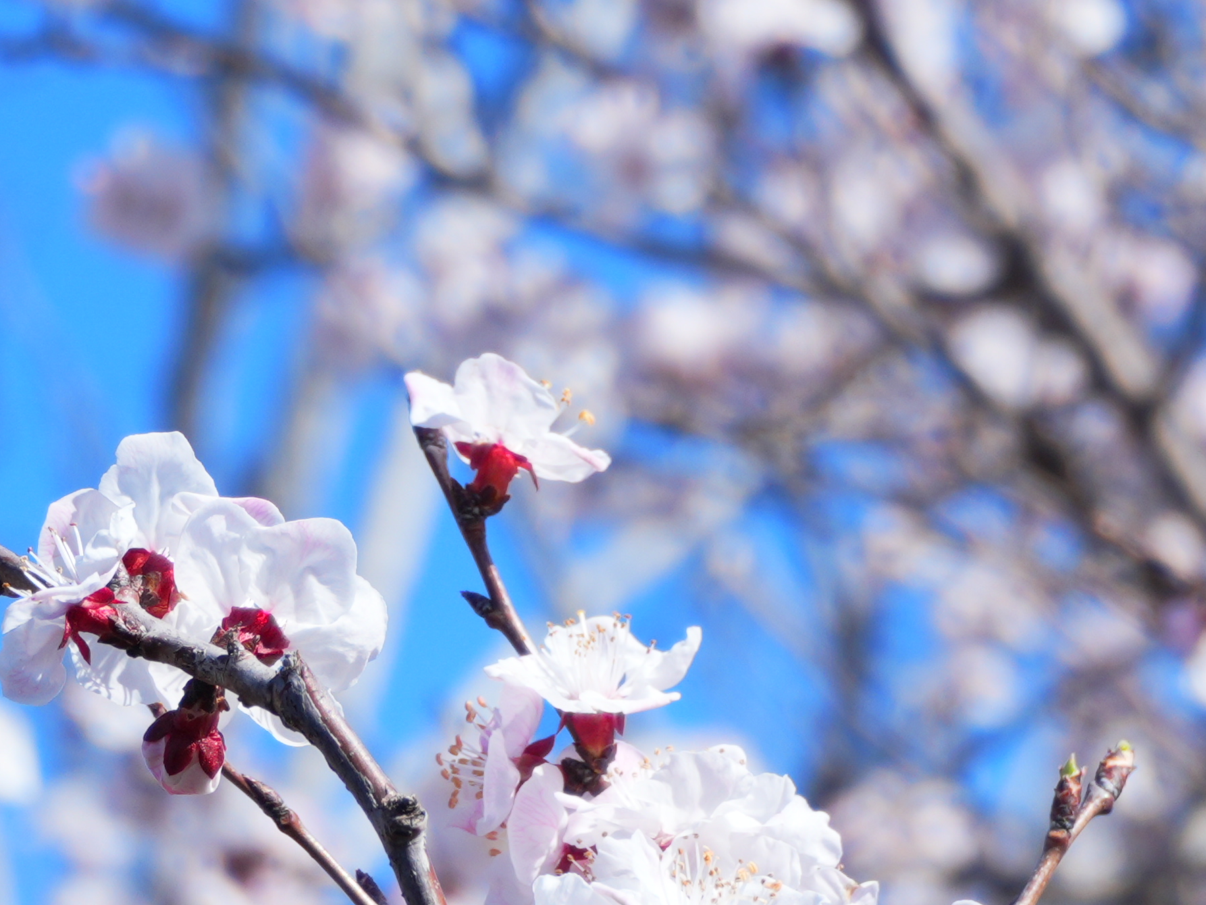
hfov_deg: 7.9
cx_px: 723
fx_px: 8711
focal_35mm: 250
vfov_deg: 5.9
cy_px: 1039
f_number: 5.6
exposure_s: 1/500
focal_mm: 50
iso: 100
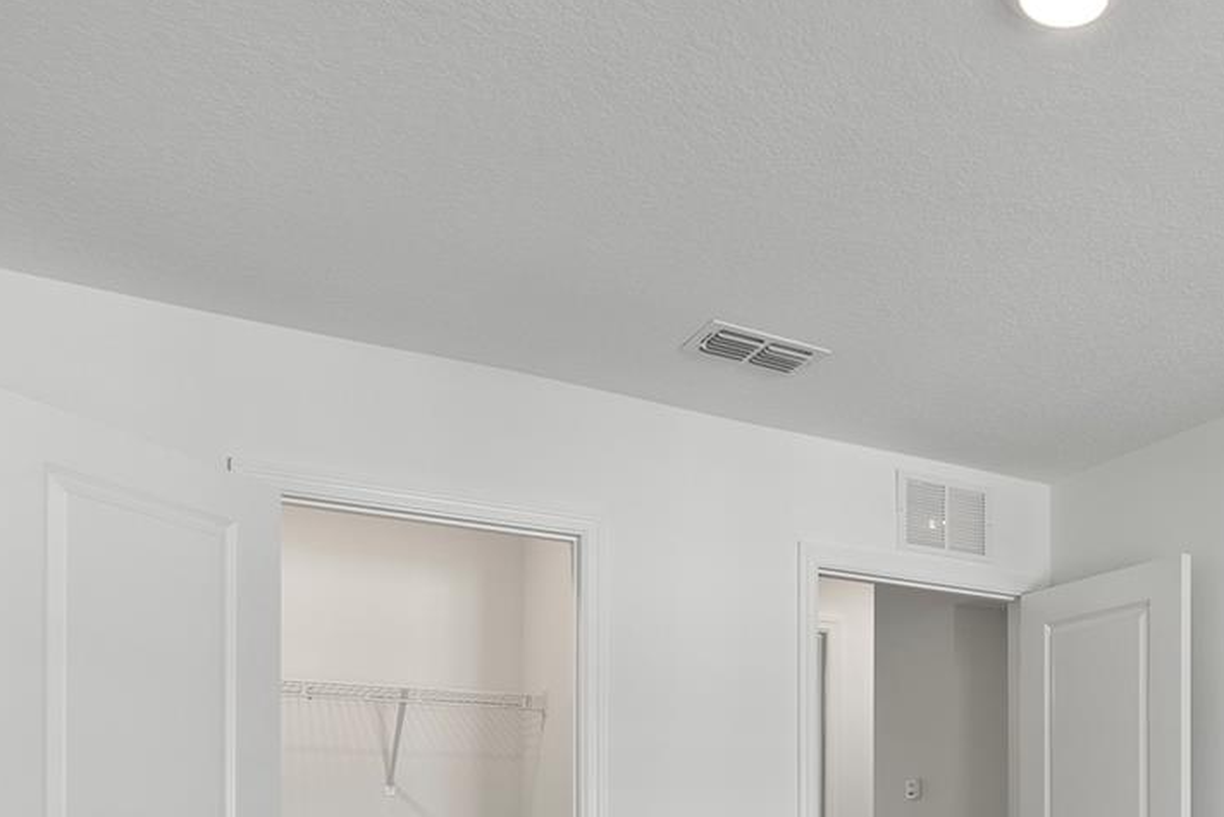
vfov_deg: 33.2
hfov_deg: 48.6
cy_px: 855
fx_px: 1225
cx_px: 1055
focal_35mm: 36
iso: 400
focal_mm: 16
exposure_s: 1/3
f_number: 8
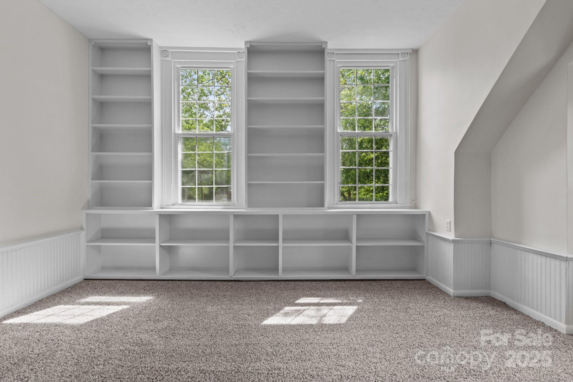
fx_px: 255
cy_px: 191
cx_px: 286
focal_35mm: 16
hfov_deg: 96.7
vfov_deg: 73.7
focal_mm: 16
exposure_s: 1/8
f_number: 8
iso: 500
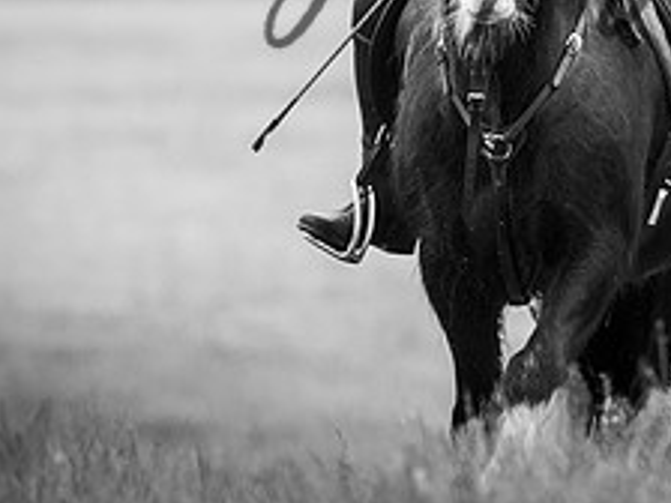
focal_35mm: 1456
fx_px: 28223
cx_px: 571
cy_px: -167
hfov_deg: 1.4
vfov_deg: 1.0
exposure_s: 1/800
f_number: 4
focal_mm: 300
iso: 500
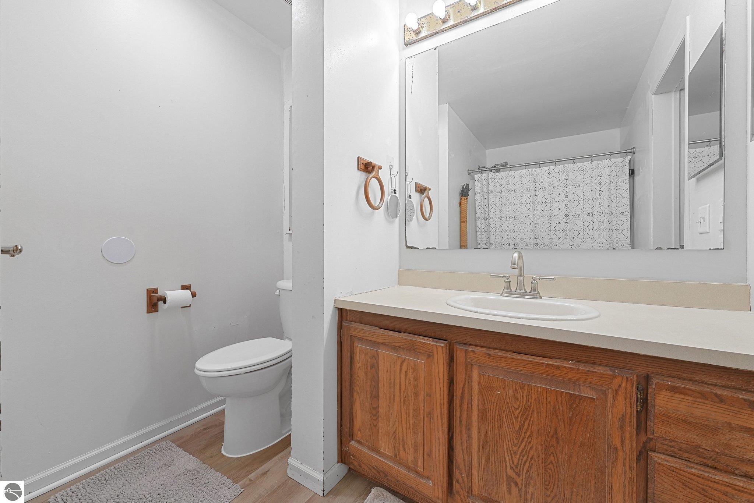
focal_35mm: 14
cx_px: 377
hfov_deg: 104.2
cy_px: 252
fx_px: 293
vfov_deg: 81.3
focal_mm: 14
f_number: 10
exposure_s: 1/50
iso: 2000
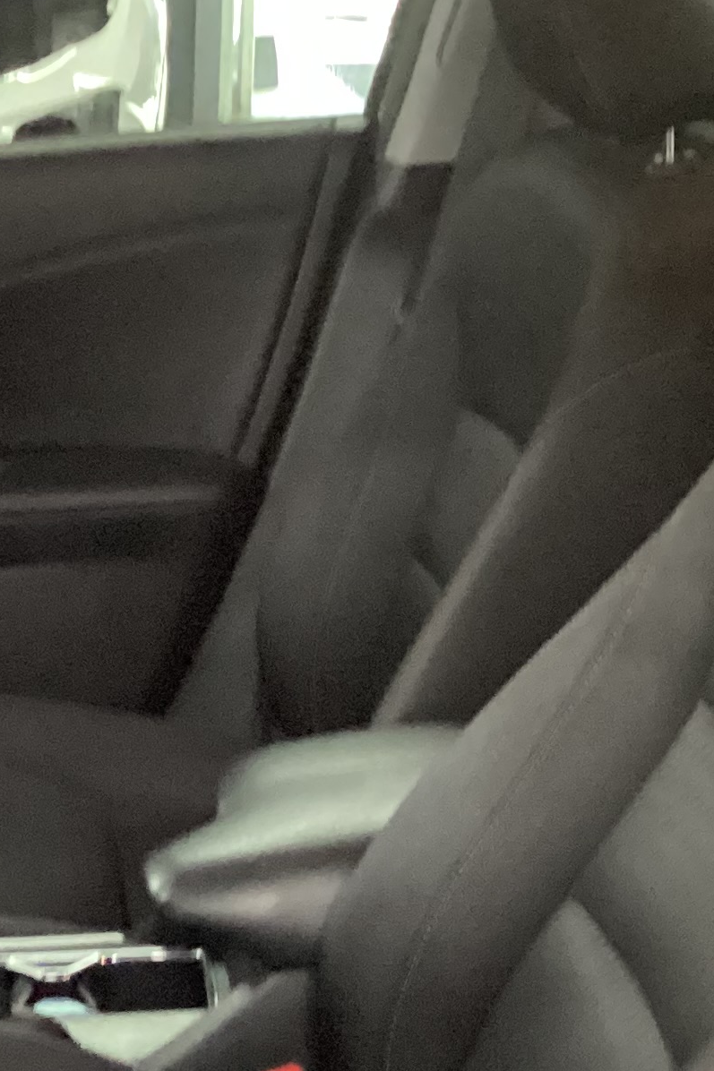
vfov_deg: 22.5
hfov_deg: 15.0
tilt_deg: -26.5
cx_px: -141
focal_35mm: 88
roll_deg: +0.6
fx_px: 2619
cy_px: 993
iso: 640
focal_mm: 3.3
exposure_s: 1/20
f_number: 2.4
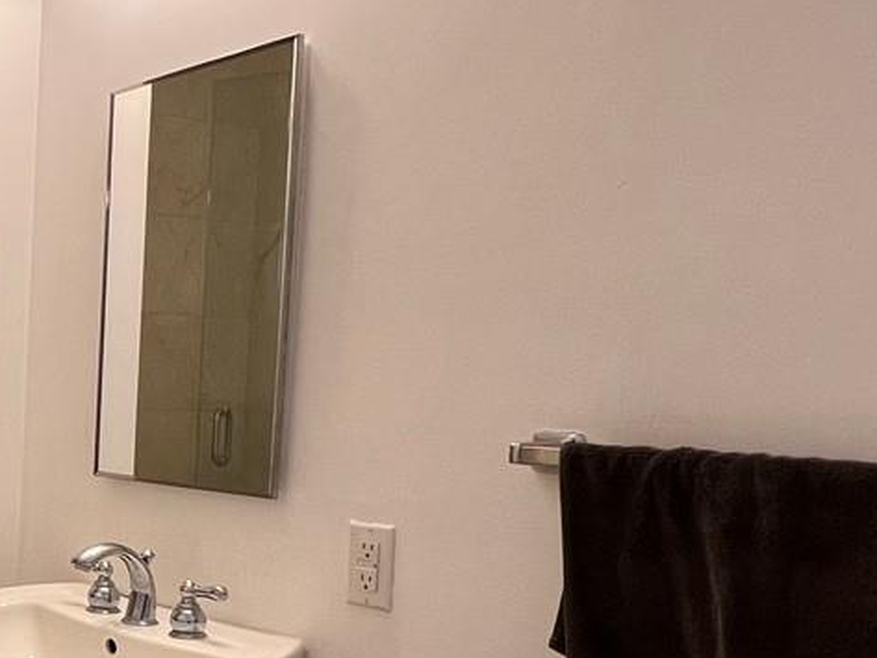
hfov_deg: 34.6
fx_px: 1115
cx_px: -169
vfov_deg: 32.3
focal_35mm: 44
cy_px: 487
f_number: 1.8
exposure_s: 1/121
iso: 100
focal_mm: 1.57
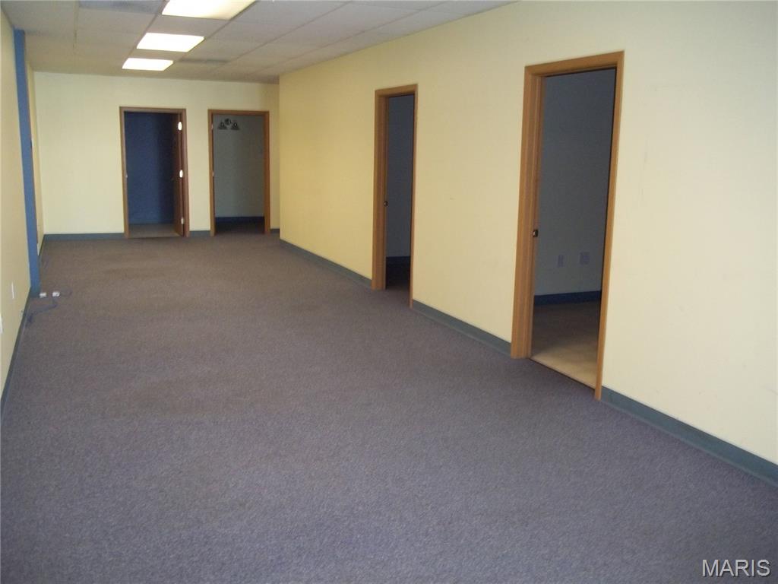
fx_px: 719
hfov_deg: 56.8
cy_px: 292
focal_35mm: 32
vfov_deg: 44.2
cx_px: 389
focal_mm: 5.7
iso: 160
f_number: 2.9
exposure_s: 1/40
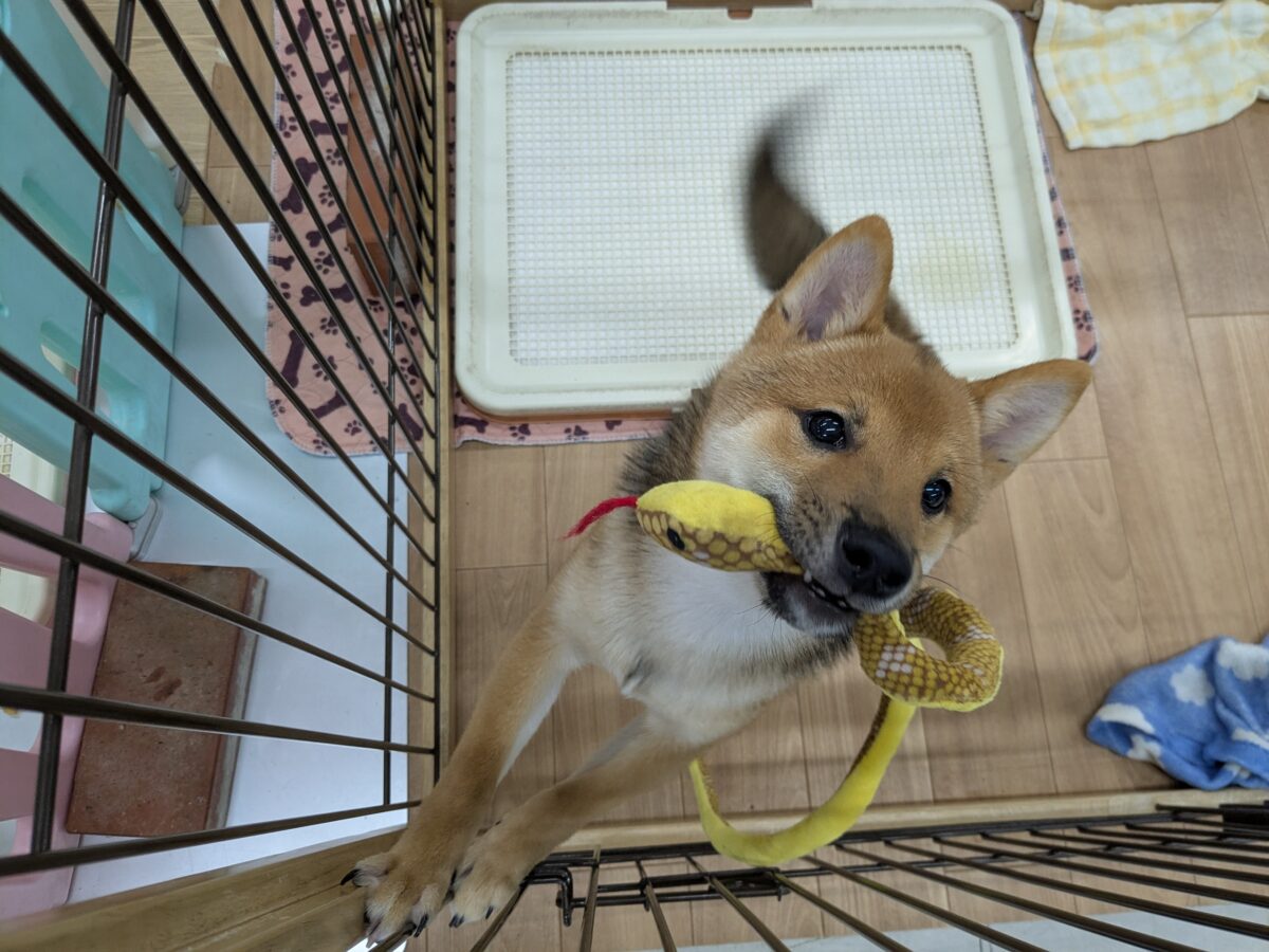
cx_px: 634
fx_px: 990
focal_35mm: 27
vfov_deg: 51.4
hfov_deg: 65.3
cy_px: 476
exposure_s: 1/99.9
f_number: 1.73
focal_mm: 4.38
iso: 100
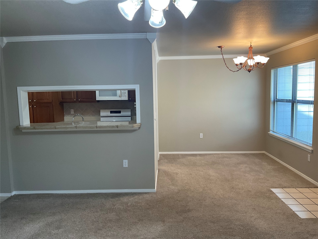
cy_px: 120
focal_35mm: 29
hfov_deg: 61.7
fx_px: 266
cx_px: 159
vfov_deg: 48.2
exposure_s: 1/60
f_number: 1.8
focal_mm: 3
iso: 50
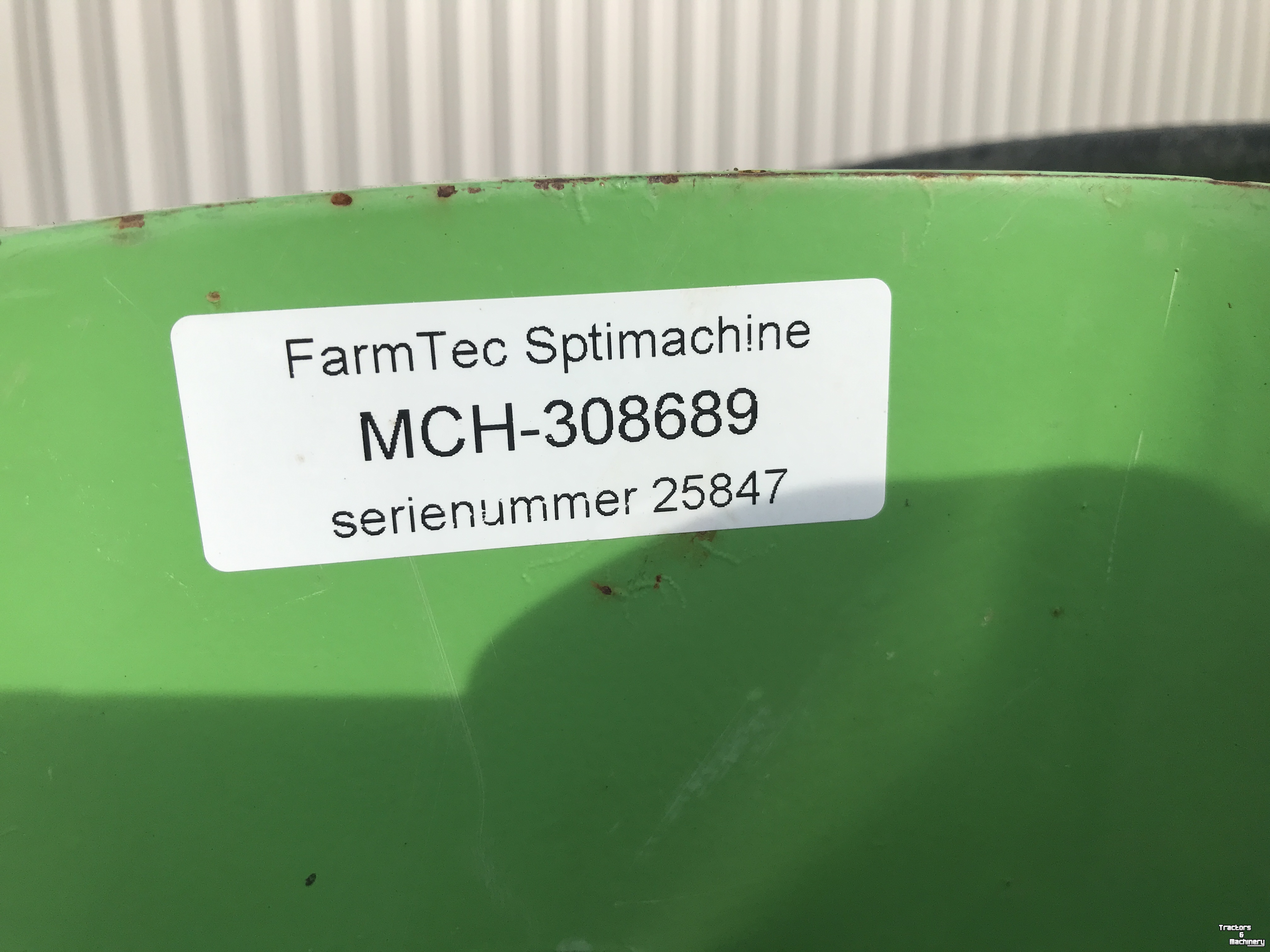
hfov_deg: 63.4
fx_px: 1027
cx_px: 635
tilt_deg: -16.2
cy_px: 476
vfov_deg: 49.7
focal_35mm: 28
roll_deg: -2.7
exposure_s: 1/2740
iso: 20
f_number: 1.8
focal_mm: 3.99
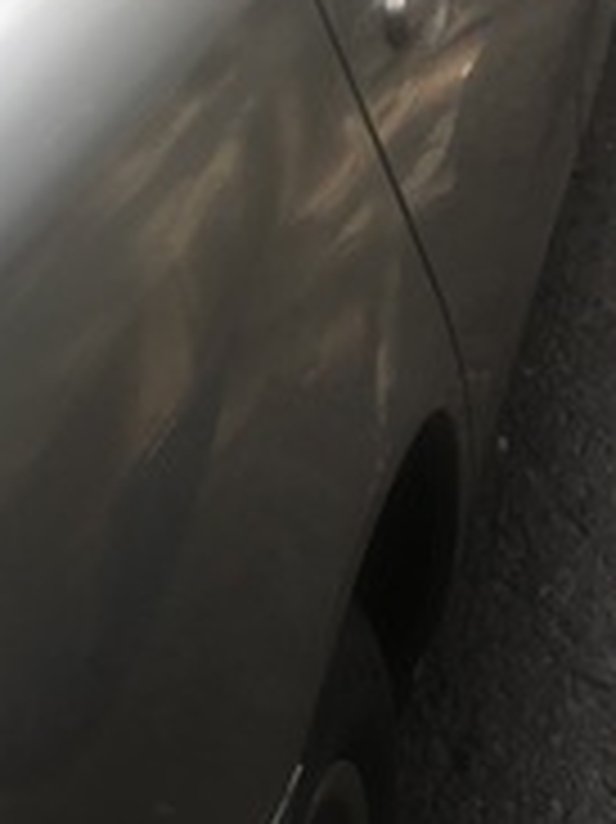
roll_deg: +2.9
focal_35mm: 92
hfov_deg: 15.9
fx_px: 2185
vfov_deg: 20.1
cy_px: -153
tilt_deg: -18.0
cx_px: 108
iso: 20
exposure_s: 1/186
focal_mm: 3.99
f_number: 1.8
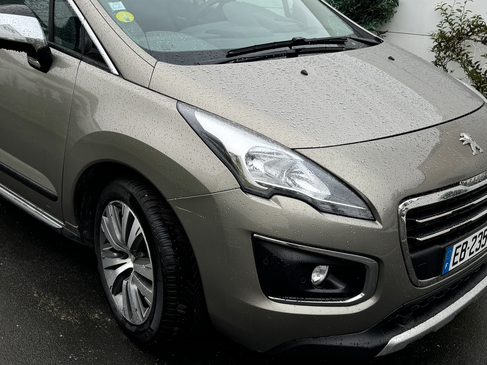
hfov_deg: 42.8
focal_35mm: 44
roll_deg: -0.1
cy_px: 124
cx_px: 204
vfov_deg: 32.6
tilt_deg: -13.5
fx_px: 619
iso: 80
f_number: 1.78
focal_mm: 6.76
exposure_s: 1/639
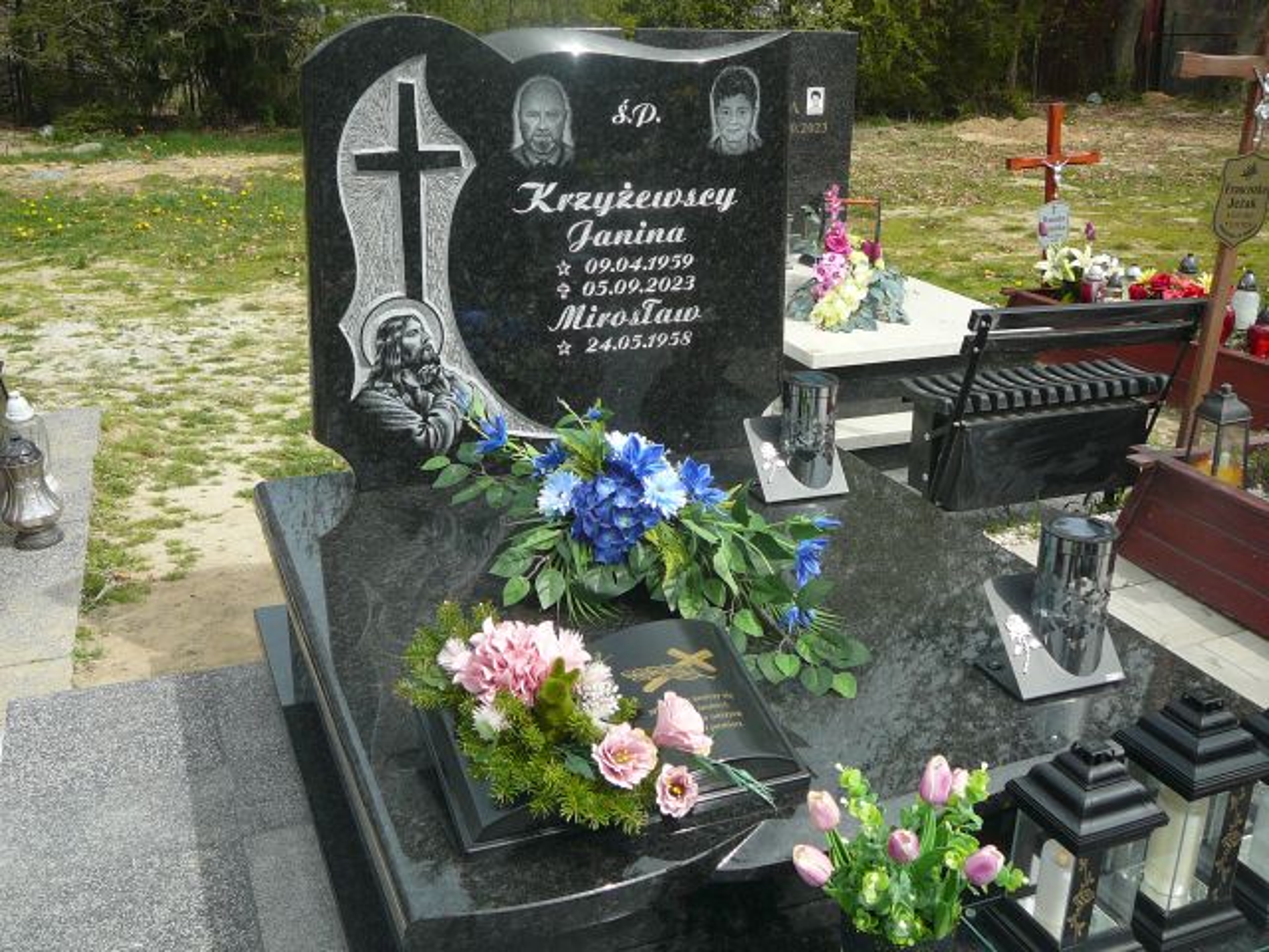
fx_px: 1283
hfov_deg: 52.6
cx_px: 634
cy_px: 476
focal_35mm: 35
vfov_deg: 40.7
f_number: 2.8
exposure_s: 1/800
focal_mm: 5.2
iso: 80
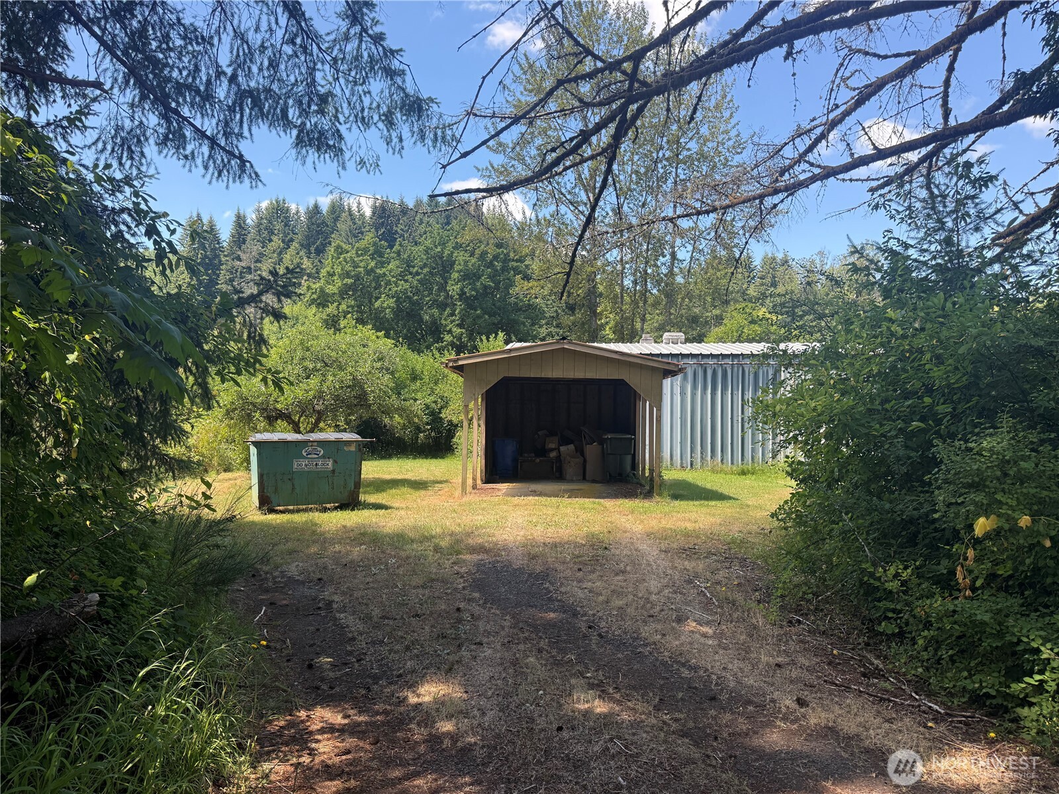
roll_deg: -0.4
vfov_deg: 56.8
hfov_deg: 71.6
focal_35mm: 24
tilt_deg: +1.2
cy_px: 397
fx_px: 734
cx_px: 530
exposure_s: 1/920
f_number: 1.78
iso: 100
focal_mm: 6.76
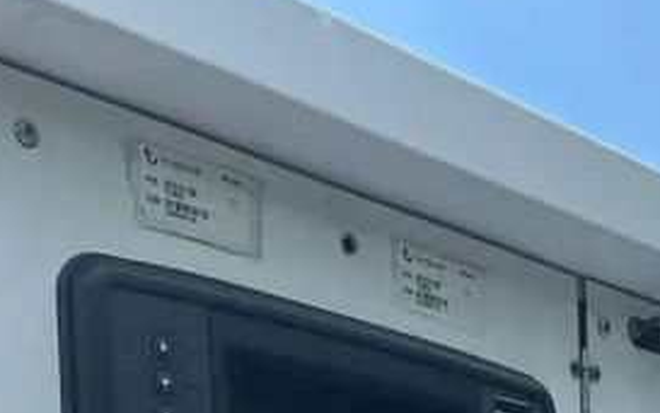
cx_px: 493
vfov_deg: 14.4
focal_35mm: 74
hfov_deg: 27.5
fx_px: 1332
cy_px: 854
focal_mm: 5.7
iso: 50
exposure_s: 1/1280
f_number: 1.5
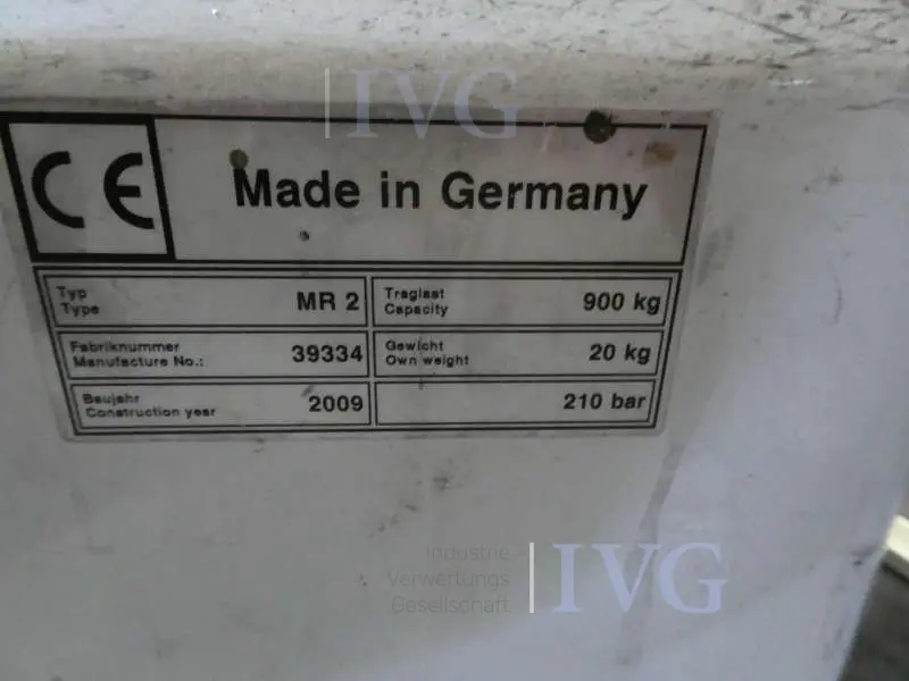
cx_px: 454
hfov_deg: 71.6
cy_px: 340
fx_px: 630
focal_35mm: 24
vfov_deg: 56.8
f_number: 3.3
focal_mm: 4.3
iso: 1600
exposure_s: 1/25
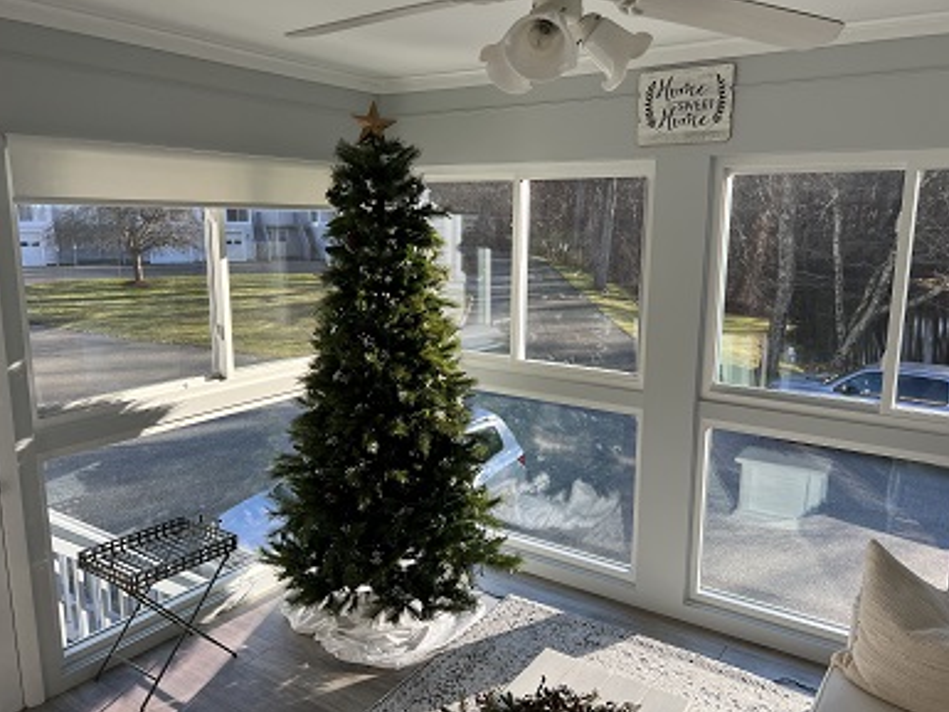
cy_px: 352
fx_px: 740
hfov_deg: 65.3
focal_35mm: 27
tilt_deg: -11.2
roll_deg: -0.1
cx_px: 486
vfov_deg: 51.4
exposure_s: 1/389
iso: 50
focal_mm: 5.7
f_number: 1.5
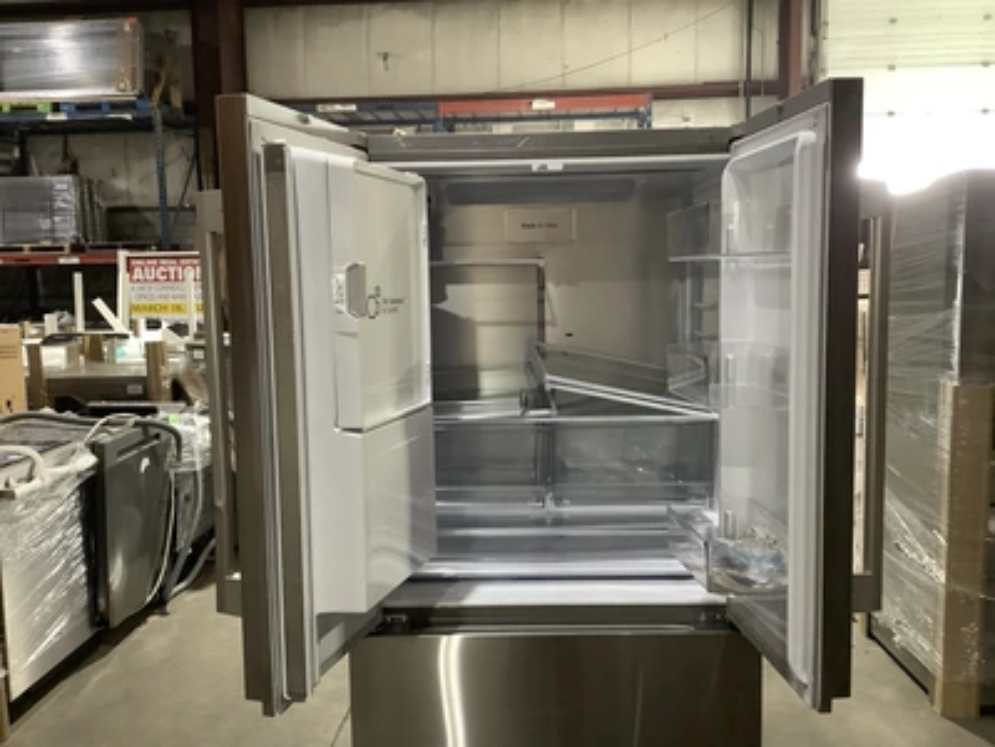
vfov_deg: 45.4
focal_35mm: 31
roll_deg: +0.6
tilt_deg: -5.9
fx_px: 891
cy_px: 374
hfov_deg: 58.4
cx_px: 498
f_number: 2.4
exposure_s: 1/40
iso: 320
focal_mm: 3.3
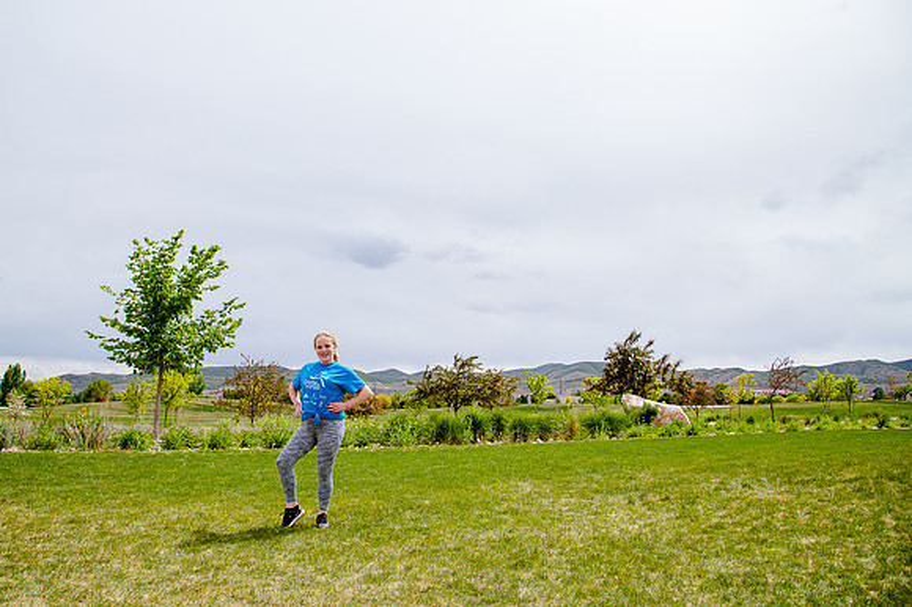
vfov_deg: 49.2
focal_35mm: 26
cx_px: 415
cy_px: 277
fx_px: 662
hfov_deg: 69.0
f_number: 6.3
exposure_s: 1/640
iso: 200
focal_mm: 24
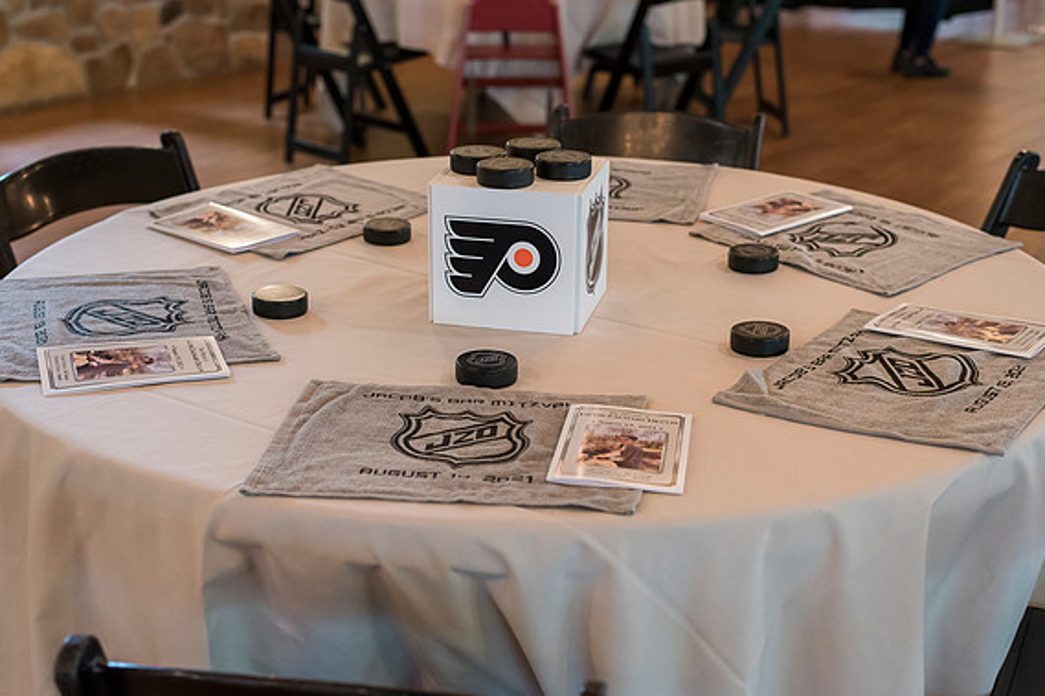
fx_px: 1480
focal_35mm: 51
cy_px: 350
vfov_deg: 26.5
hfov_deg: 38.9
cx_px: 516
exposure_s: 1/60
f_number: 3.5
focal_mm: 50
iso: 2000
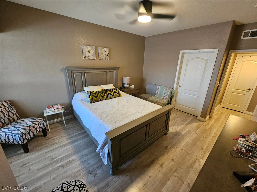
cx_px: 128
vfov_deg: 89.9
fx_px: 97
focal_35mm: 13
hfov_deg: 106.2
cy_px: 96
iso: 400
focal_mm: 2.2
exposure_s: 1/40
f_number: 2.2
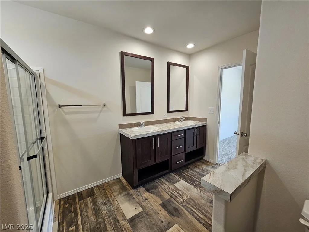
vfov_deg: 89.9
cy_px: 116
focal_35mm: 13
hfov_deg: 106.2
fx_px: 116
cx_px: 154
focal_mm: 2.2
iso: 80
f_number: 2.2
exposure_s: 1/60
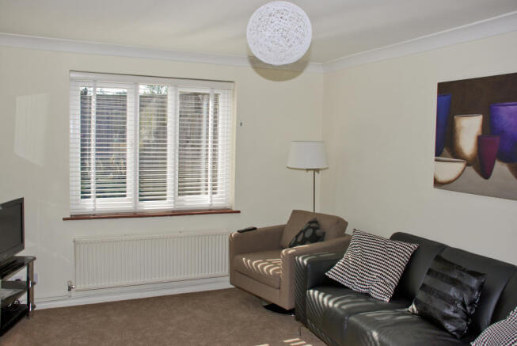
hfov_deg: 61.9
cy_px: 173
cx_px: 258
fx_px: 431
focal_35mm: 30
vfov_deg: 43.7
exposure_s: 1/200
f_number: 5.6
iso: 125
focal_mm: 20
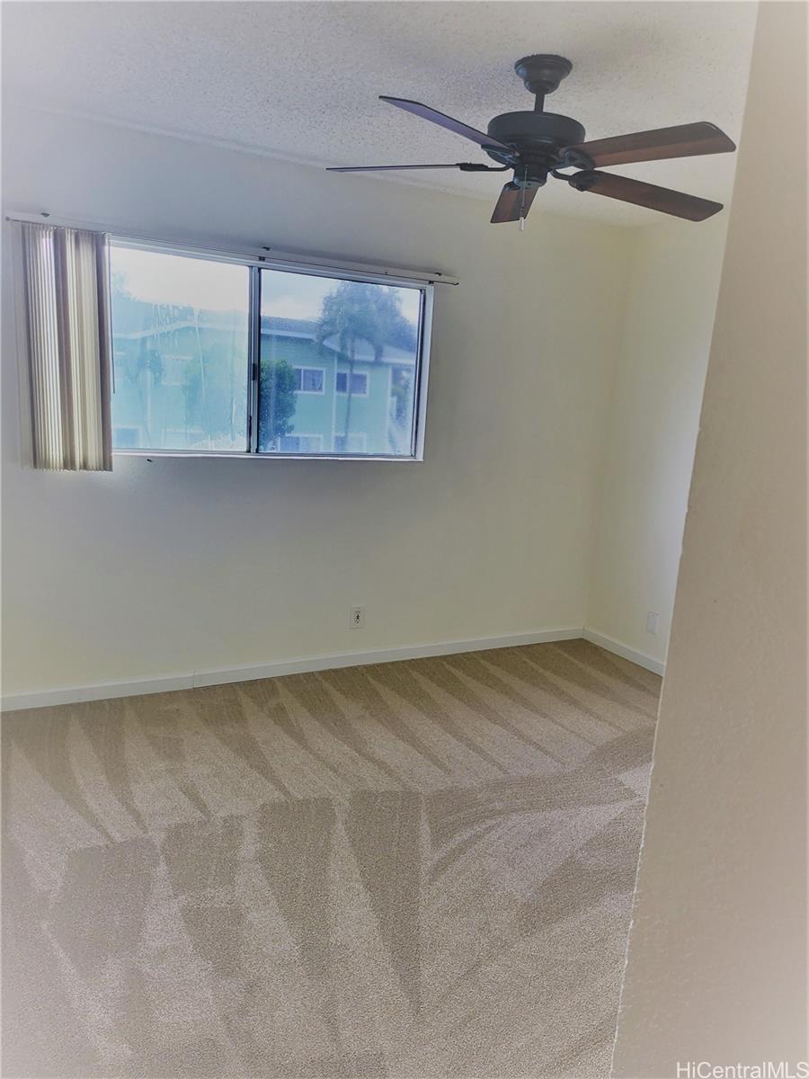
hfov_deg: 56.8
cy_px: 540
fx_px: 748
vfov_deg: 71.6
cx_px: 404
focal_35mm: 24
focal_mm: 5
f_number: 1.8
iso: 160
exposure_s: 1/120
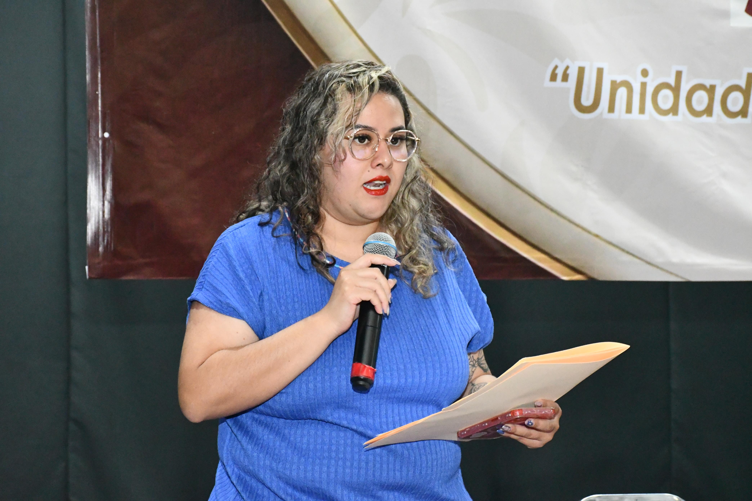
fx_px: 1880
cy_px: 250
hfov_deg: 22.6
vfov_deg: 15.2
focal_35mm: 90
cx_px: 376
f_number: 9
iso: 11400
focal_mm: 60
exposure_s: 1/100
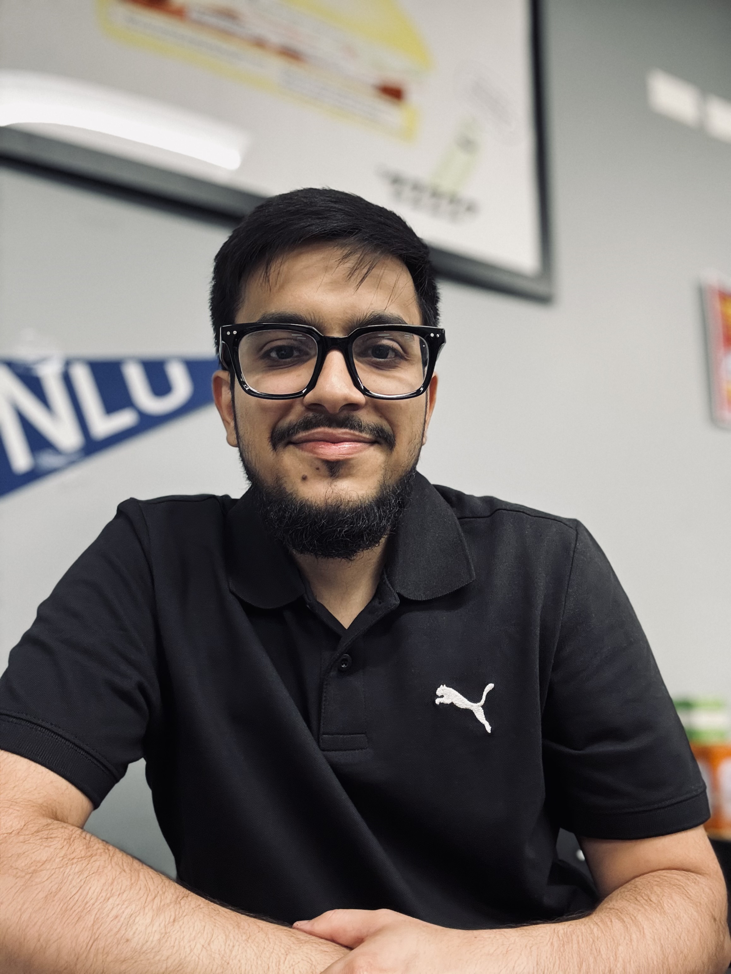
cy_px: 487
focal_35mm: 30
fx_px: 845
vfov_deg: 60.0
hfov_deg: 46.8
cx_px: 366
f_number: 1.9
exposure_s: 1/60
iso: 320
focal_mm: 2.69
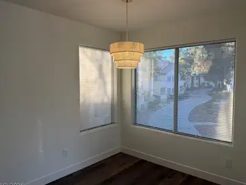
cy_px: 89
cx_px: 129
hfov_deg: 67.2
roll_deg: -0.4
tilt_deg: -3.5
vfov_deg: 53.1
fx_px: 185
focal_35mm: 26
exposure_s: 1/173
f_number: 1.78
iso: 64
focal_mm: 6.76
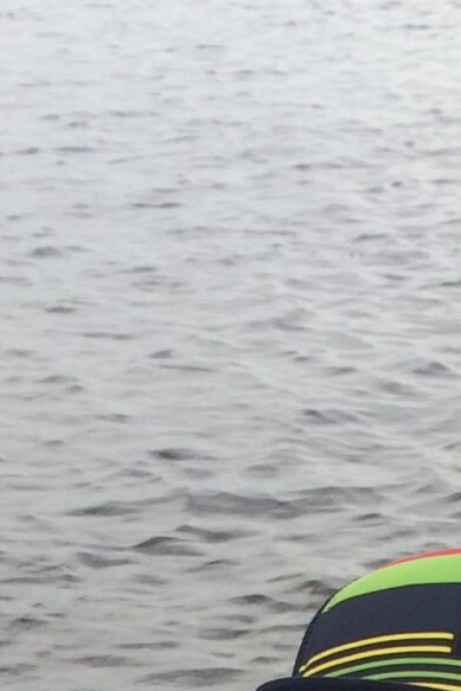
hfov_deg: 9.9
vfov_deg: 13.3
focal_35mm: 137
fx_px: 2630
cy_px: 1281
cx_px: 568
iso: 32
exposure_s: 1/622
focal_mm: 4.12
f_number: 2.2
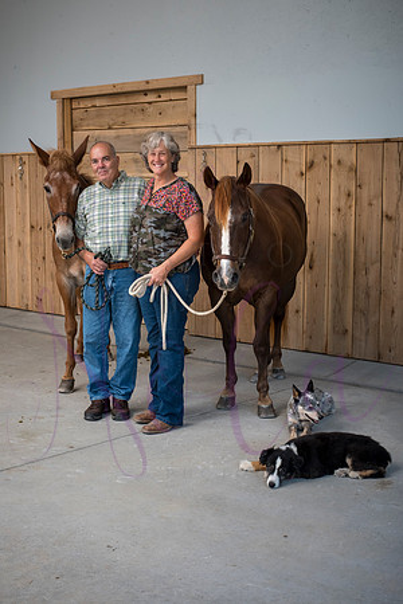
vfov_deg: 39.6
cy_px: 302
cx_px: 202
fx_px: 840
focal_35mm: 50
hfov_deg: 27.0
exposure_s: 1/160
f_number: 9
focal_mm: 50
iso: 400
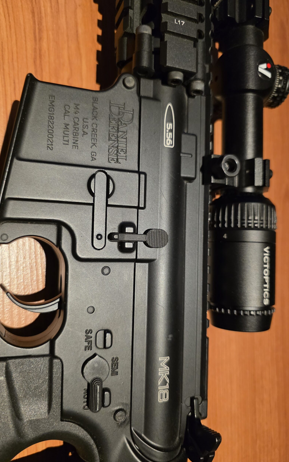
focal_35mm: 25
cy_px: 228
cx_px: 144
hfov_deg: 49.3
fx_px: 315
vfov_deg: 72.5
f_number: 1.7
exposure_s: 1/100
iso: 800
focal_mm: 6.3
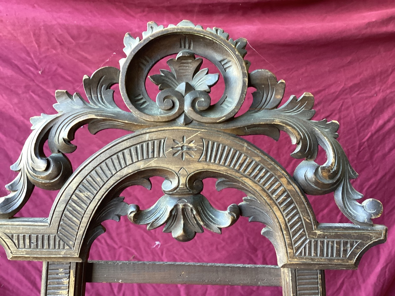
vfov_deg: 45.4
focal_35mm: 31
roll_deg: -4.4
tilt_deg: -15.1
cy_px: 148
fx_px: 354
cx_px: 198
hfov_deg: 58.4
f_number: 2.4
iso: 160
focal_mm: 3.3
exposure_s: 1/50
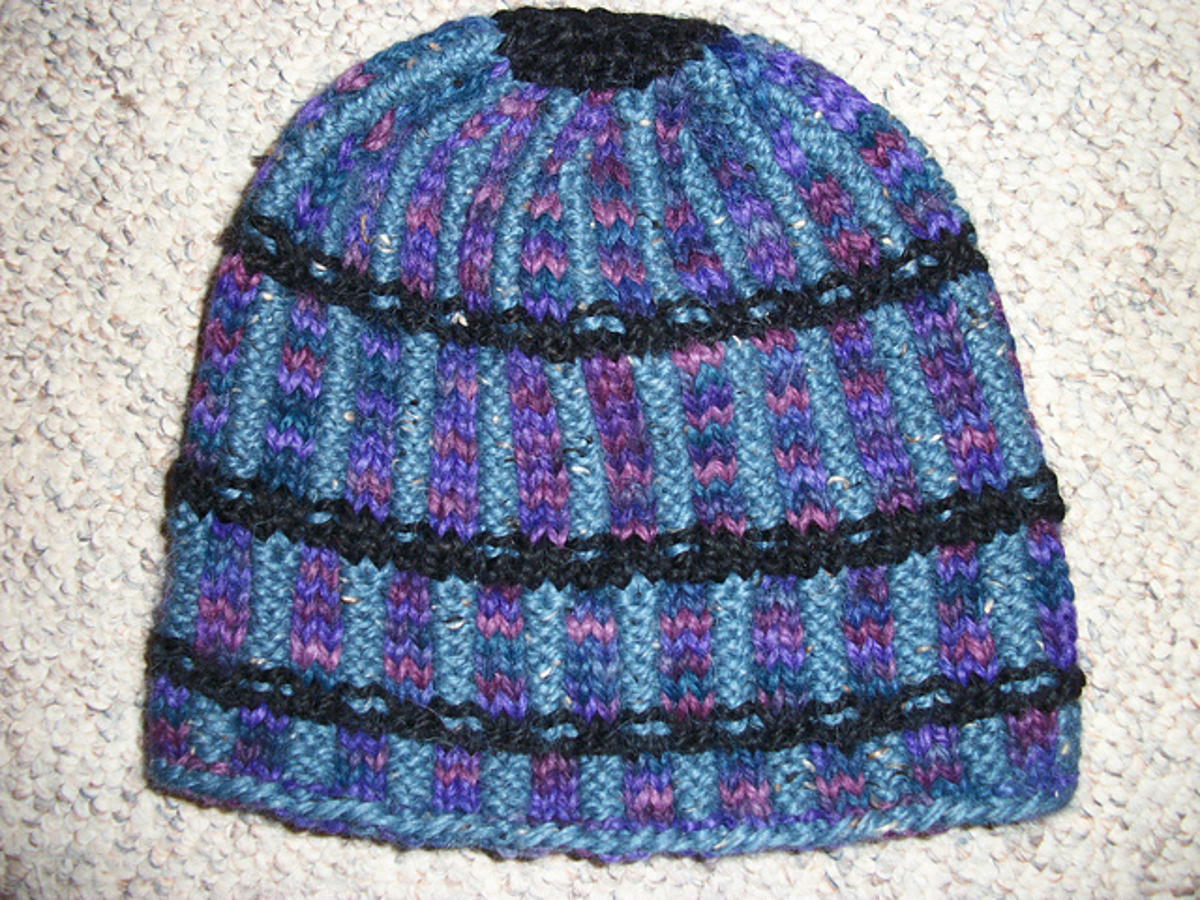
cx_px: 600
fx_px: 1213
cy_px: 450
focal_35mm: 35
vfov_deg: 40.7
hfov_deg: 52.6
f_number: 3.1
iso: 80
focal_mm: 6.3
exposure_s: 1/30
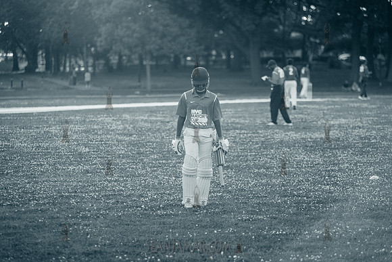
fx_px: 1361
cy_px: 131
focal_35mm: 125
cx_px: 196
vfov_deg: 11.0
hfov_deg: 16.4
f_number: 2.8
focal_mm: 125
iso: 1600
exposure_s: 1/2000
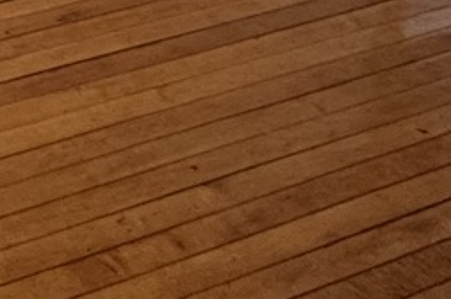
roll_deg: -0.2
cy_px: -493
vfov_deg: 11.9
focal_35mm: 83
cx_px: -191
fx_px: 1038
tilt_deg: -10.1
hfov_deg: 21.3
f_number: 2.2
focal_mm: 2.22
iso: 250
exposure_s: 1/99
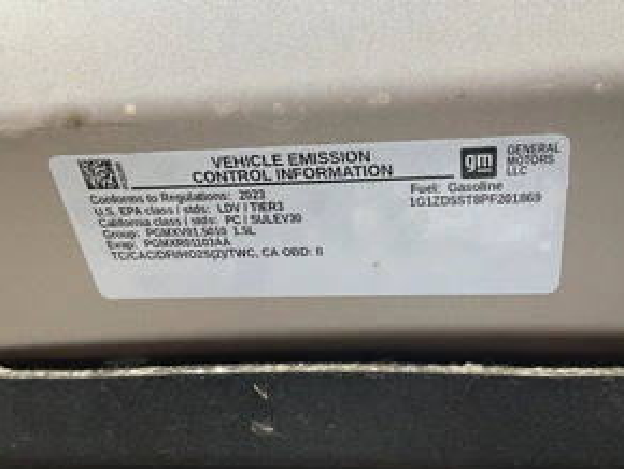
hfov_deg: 46.8
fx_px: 722
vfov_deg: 36.0
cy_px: 219
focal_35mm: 40
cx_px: 325
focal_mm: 3
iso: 16
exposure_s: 1/122
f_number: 1.8
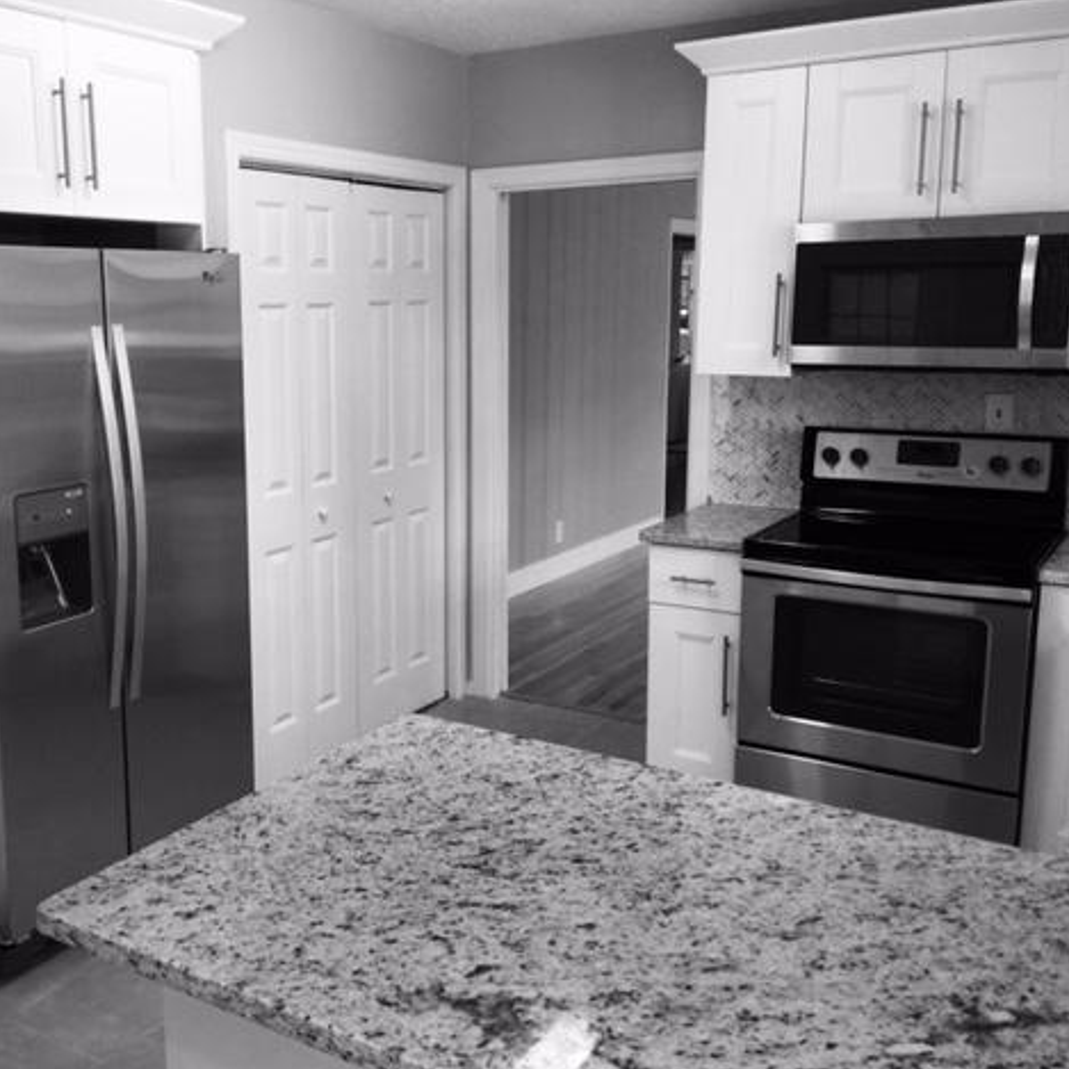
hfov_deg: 46.7
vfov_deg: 47.2
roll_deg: -0.1
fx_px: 1223
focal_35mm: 35
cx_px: 383
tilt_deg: -9.5
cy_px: 524
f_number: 2.2
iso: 40
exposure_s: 1/17
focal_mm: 4.15
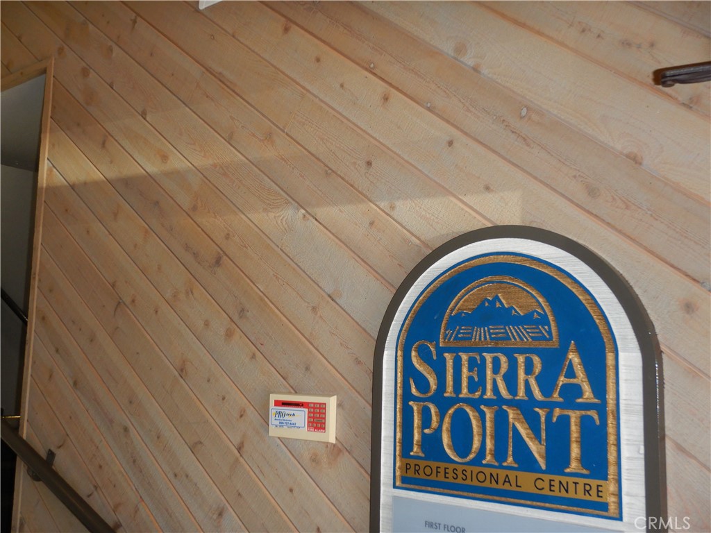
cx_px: 356
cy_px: 266
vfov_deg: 38.7
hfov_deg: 50.1
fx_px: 760
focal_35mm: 37
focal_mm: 6.6
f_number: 4.2
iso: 200
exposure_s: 1/30
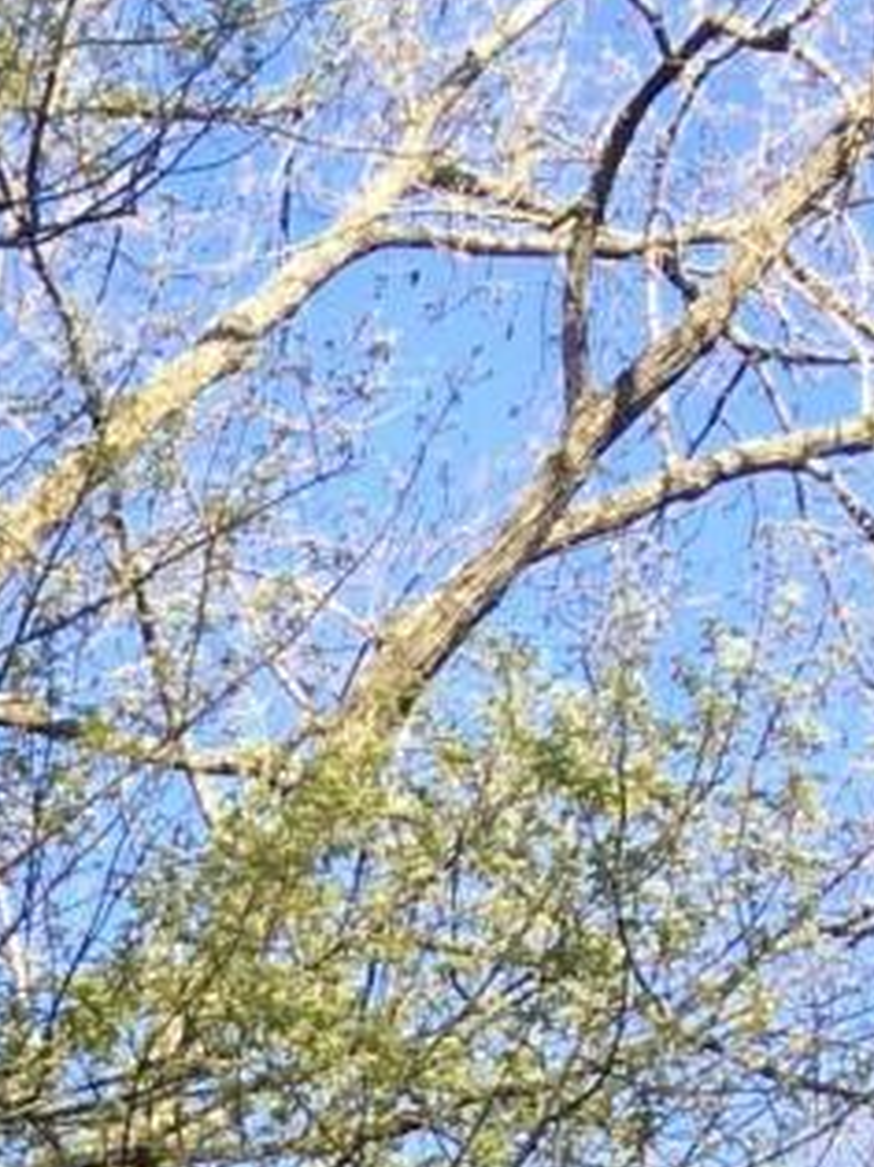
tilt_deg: +6.9
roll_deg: +1.4
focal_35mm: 184
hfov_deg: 7.2
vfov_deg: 9.0
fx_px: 6198
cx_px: -1707
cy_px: 3305
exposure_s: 1/329
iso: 25
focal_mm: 4.15
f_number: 2.2
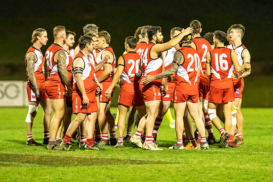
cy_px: 88
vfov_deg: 3.4
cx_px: 145
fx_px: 3031
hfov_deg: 5.2
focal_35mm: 400
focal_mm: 240
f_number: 2.8
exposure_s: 1/1000
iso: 10000
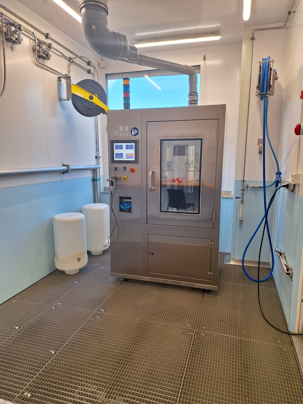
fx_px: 268
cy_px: 202
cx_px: 152
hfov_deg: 58.9
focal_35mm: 23
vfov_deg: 73.9
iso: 50
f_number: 1.8
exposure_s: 1/120
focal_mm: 5.54
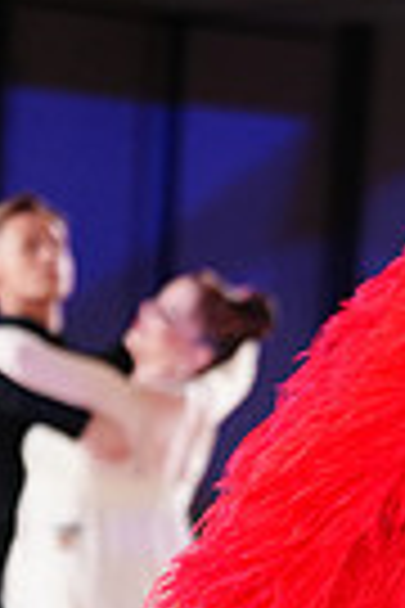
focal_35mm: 400
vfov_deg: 5.1
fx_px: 6749
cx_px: 758
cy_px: 770
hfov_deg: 3.4
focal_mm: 93
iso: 2500
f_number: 2.8
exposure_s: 1/320
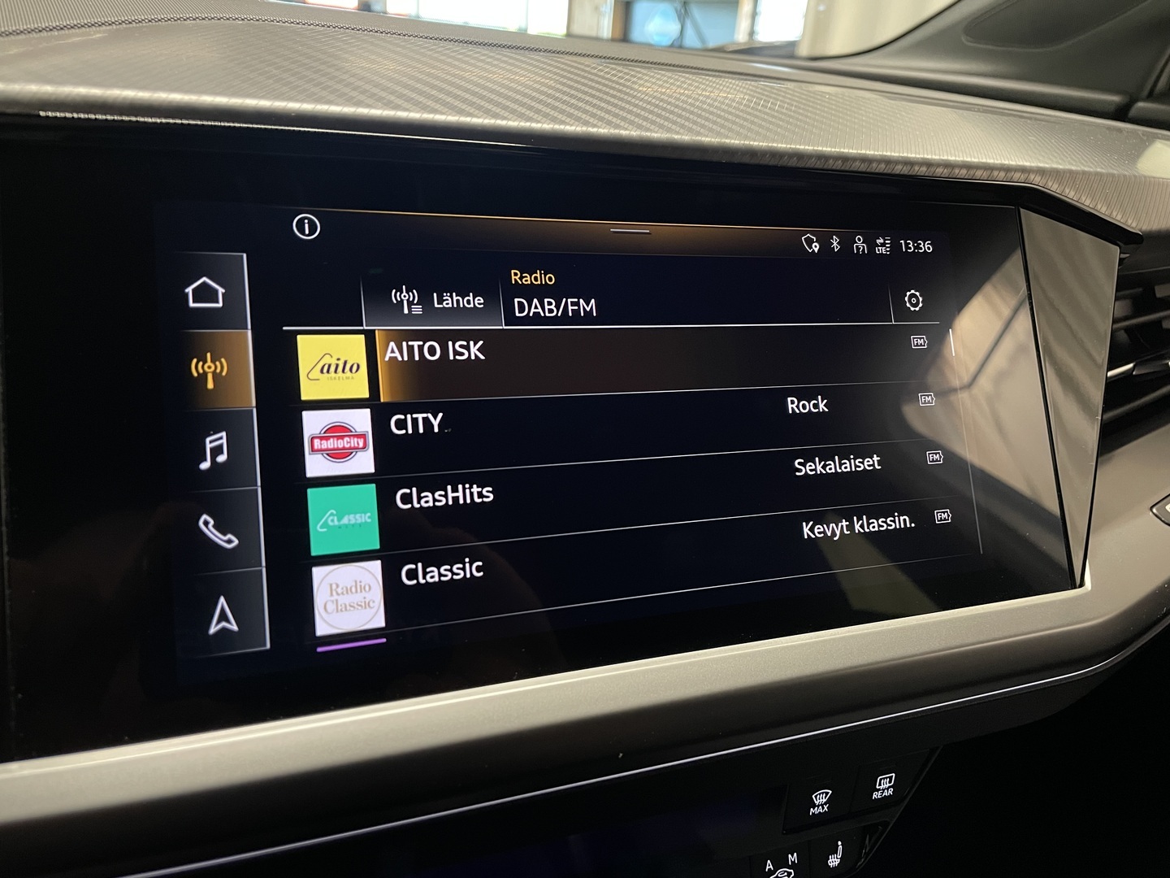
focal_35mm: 26
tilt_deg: -23.0
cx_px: 585
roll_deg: -5.4
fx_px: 879
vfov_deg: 53.1
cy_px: 439
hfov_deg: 67.3
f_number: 1.6
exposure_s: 1/48
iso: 500
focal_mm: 4.2
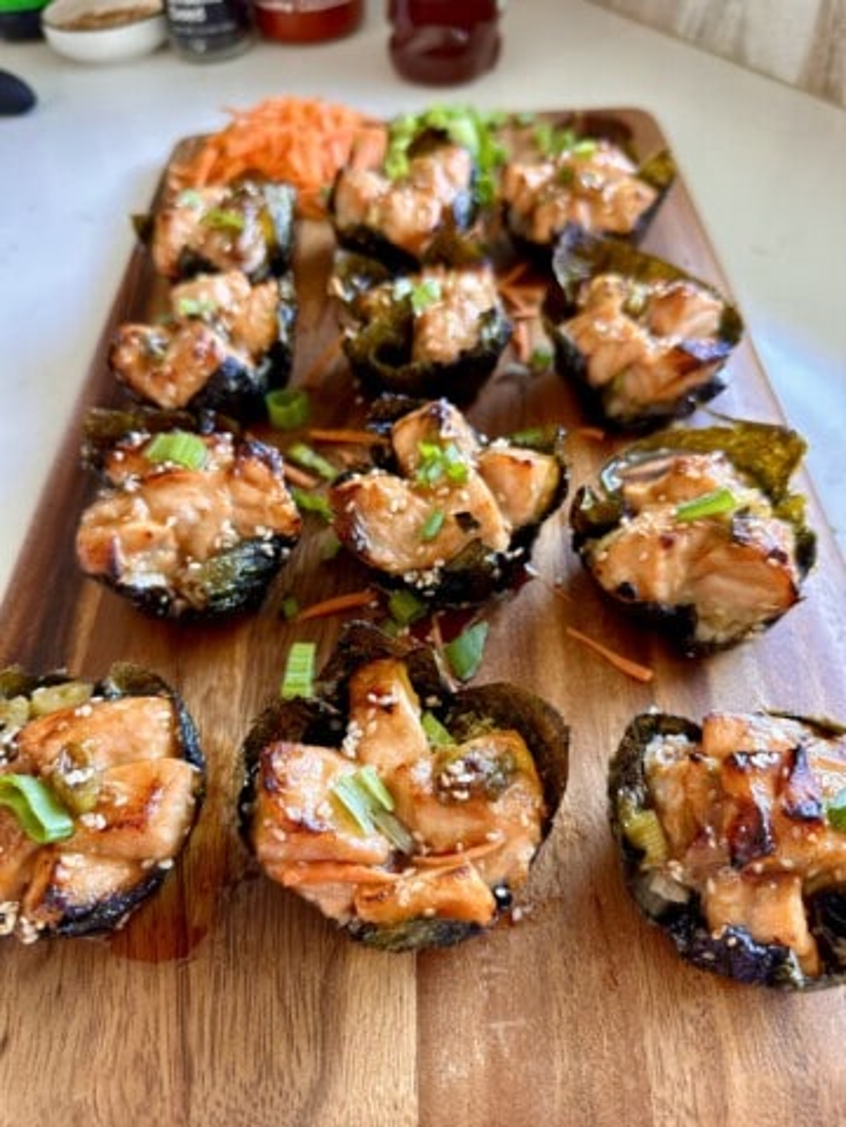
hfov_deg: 56.8
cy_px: 564
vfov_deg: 71.6
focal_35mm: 24
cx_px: 423
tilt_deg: -51.1
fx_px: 782
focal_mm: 6.86
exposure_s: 1/60
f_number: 1.78
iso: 250
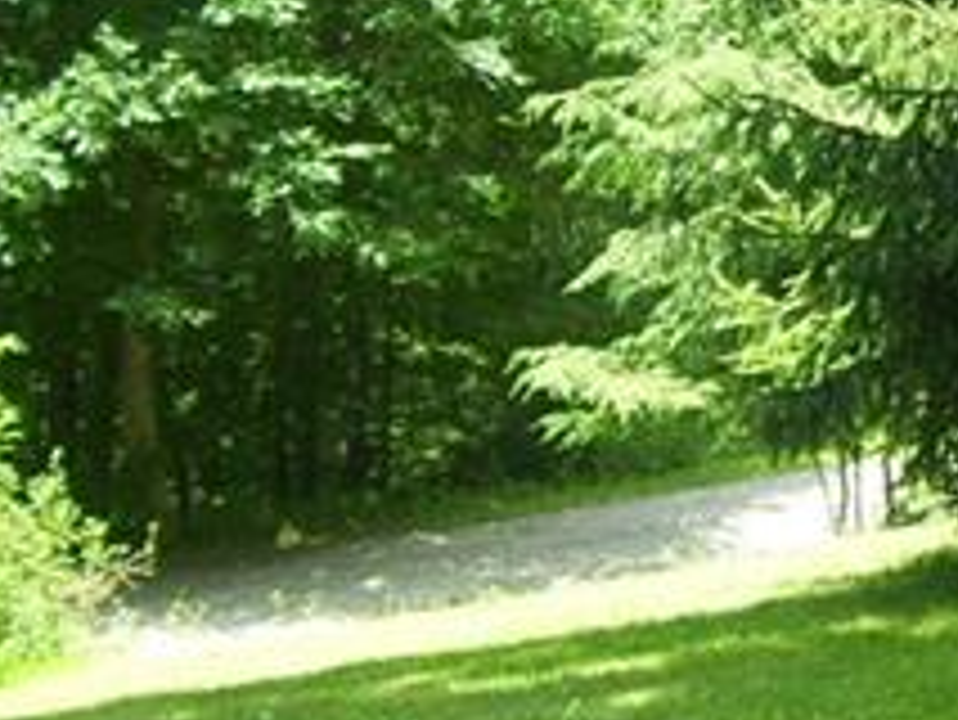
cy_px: -81
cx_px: 1347
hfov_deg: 13.9
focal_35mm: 135
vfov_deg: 10.8
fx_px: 3738
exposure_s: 1/125
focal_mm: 6
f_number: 2.7
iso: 80
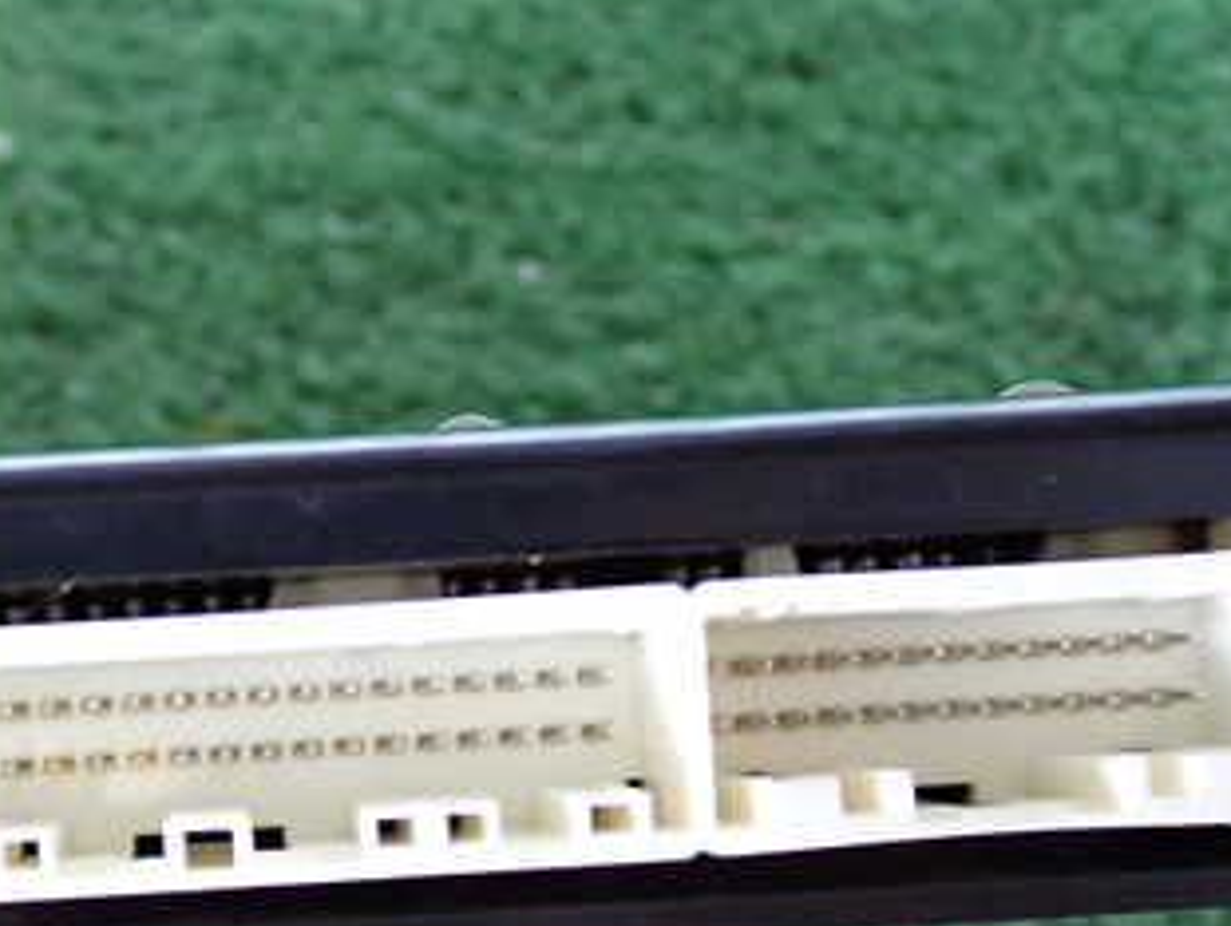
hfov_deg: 24.4
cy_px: 728
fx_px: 2813
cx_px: 313
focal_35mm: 79
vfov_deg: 18.5
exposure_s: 1/40
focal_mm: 7.31
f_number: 2.8
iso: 400
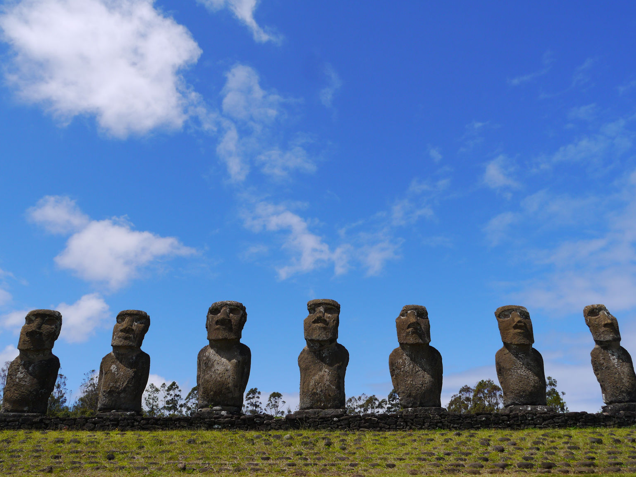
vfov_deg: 48.2
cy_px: 235
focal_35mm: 29
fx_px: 533
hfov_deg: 61.6
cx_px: 327
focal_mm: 14
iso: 160
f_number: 9
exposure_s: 1/640
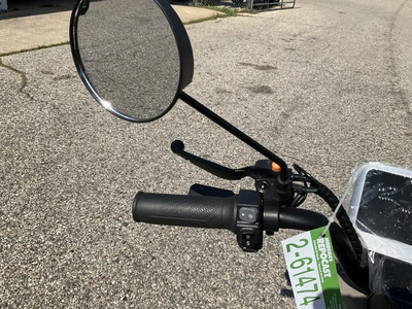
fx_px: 345
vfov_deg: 48.2
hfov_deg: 61.7
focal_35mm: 29
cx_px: 206
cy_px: 154
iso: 25
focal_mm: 3
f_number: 1.8
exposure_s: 1/3125
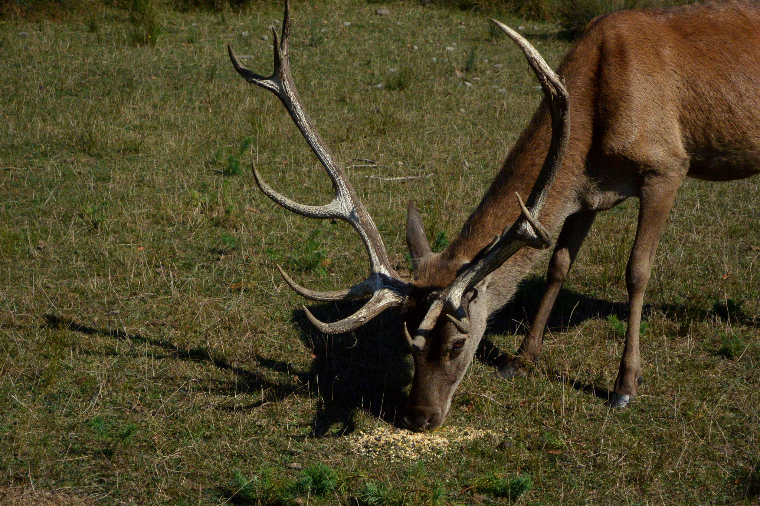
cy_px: 253
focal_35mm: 81
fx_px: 1710
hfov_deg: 25.1
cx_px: 380
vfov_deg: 16.9
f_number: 5.6
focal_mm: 30
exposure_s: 1/10000
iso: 800
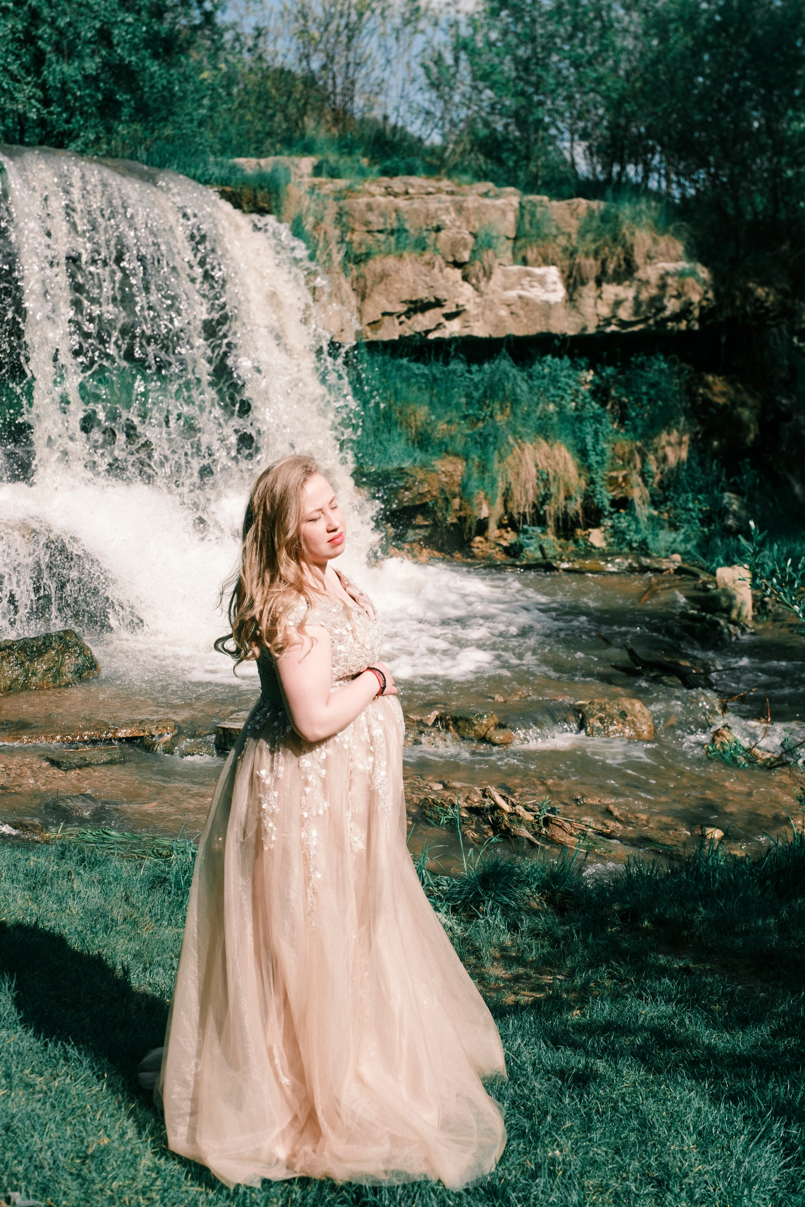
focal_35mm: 44
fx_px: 1476
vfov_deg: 44.5
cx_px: 402
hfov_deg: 30.5
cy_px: 604
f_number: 8
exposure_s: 1/1000
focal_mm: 29.2
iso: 640
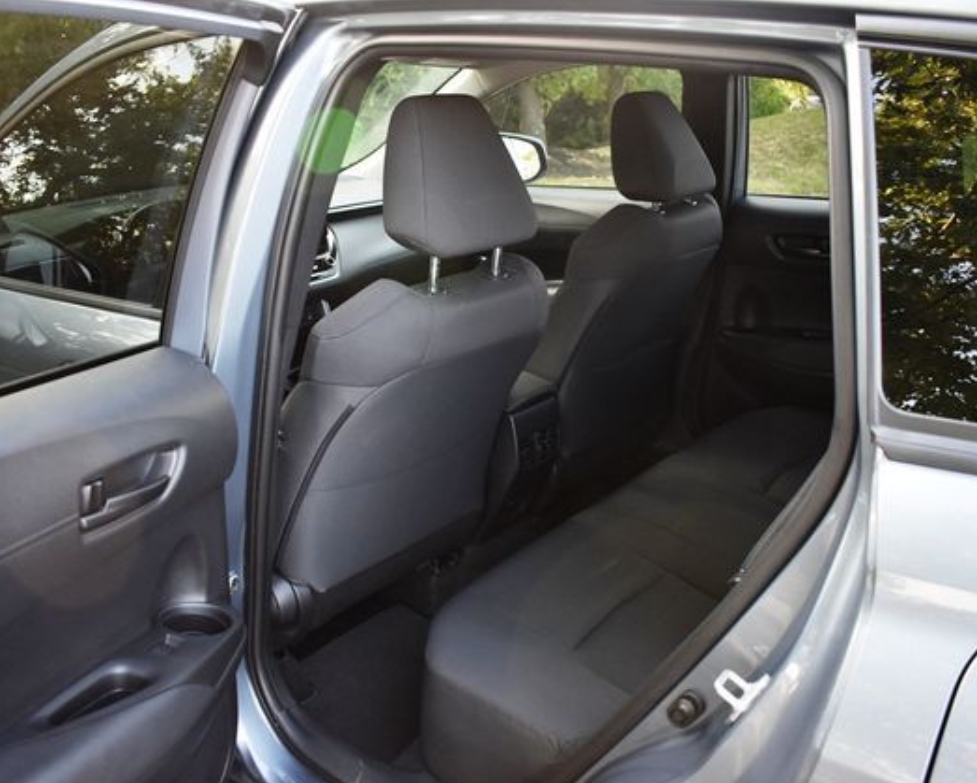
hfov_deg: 57.1
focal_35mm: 31
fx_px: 897
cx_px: 503
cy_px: 395
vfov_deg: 47.1
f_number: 3.5
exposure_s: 1/160
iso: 800
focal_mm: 18
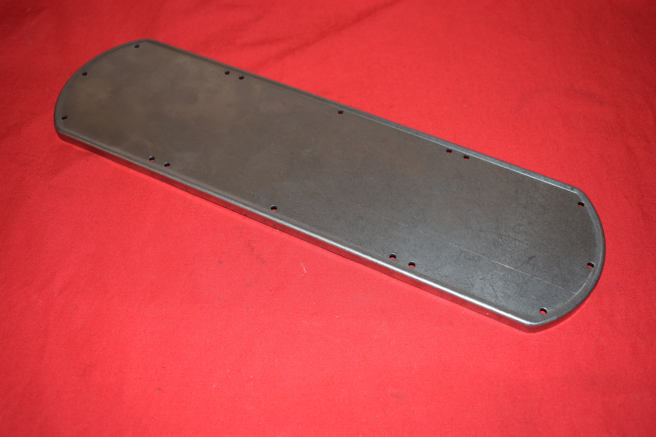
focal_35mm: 38
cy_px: 218
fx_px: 683
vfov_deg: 35.5
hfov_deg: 51.3
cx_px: 328
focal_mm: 25
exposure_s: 1/160
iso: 640
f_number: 5
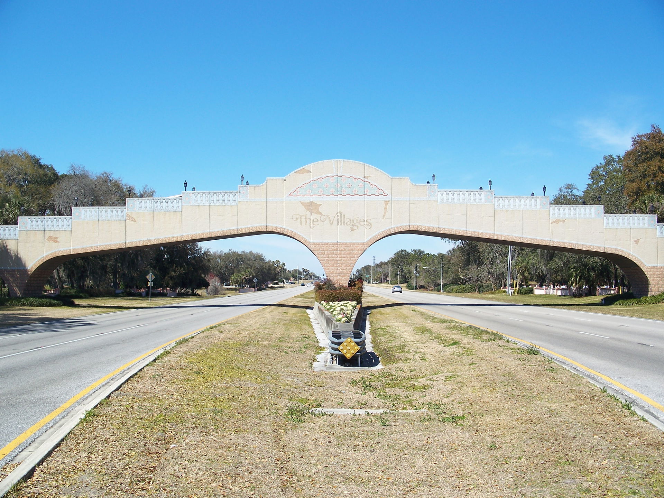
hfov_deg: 50.1
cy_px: 249
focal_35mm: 37
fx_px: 710
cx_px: 332
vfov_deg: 38.7
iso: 64
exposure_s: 1/400
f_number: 4
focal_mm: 7.8
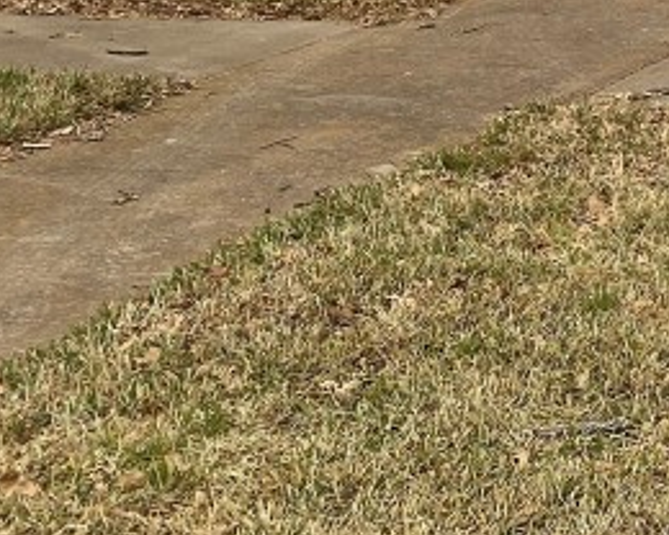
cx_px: 1220
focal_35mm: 100
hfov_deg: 16.1
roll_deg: -0.7
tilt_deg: -2.0
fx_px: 1980
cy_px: -309
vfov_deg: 14.2
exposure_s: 1/130
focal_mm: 4.25
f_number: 1.8
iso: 32
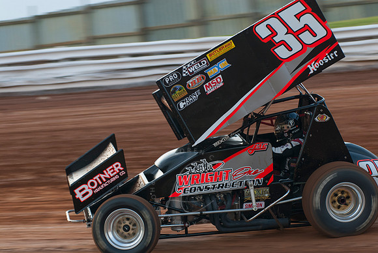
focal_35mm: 120
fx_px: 1261
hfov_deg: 17.0
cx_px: 189
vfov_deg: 11.4
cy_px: 126
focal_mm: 80
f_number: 4
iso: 250
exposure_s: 1/320
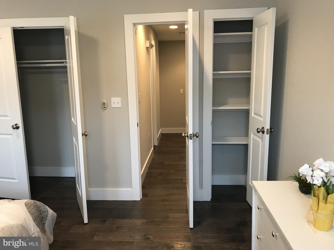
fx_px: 270
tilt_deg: -9.2
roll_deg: +1.2
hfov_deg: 63.4
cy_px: 125
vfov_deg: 49.7
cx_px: 167
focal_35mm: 28
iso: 40
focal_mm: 3.99
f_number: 1.8
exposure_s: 1/17
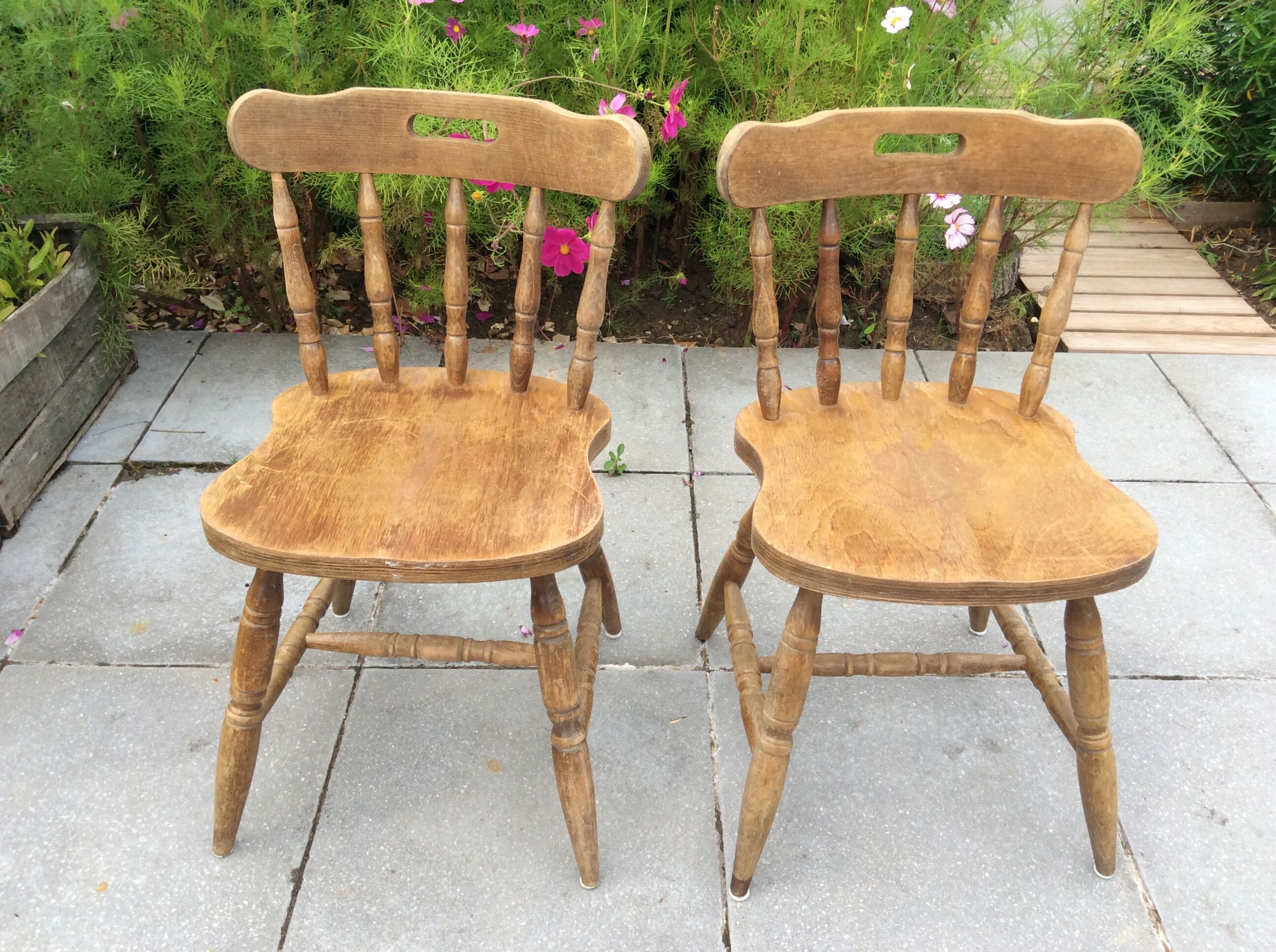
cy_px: 476
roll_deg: -0.3
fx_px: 1178
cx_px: 638
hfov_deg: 56.9
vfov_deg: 44.1
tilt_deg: -34.9
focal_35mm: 32
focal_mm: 3.3
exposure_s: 1/254
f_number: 2.4
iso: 32
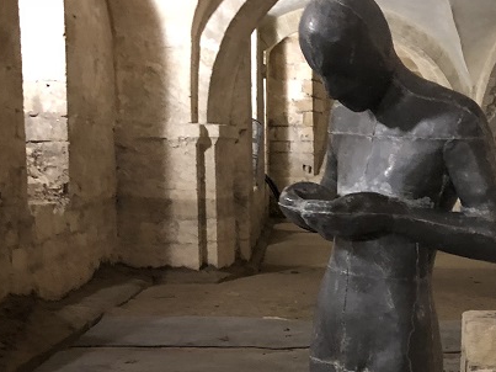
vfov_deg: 22.0
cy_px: 278
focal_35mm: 66
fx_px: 945
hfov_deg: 28.6
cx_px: 410
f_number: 1.8
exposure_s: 1/4
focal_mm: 3.99
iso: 160
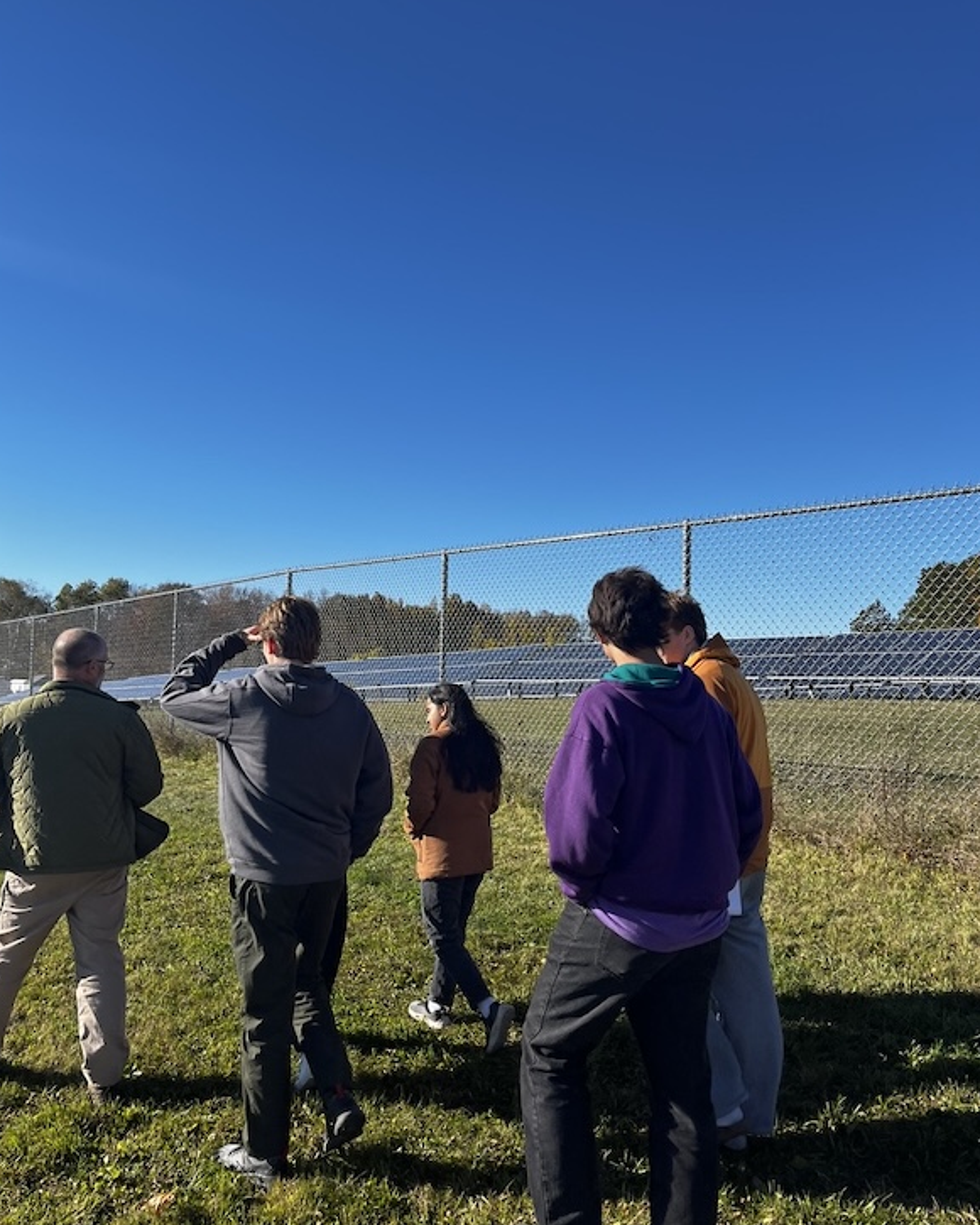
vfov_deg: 62.2
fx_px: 1015
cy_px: 603
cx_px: 482
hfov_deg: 51.5
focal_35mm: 28
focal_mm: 5.1
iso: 50
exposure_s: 1/2410
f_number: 1.6
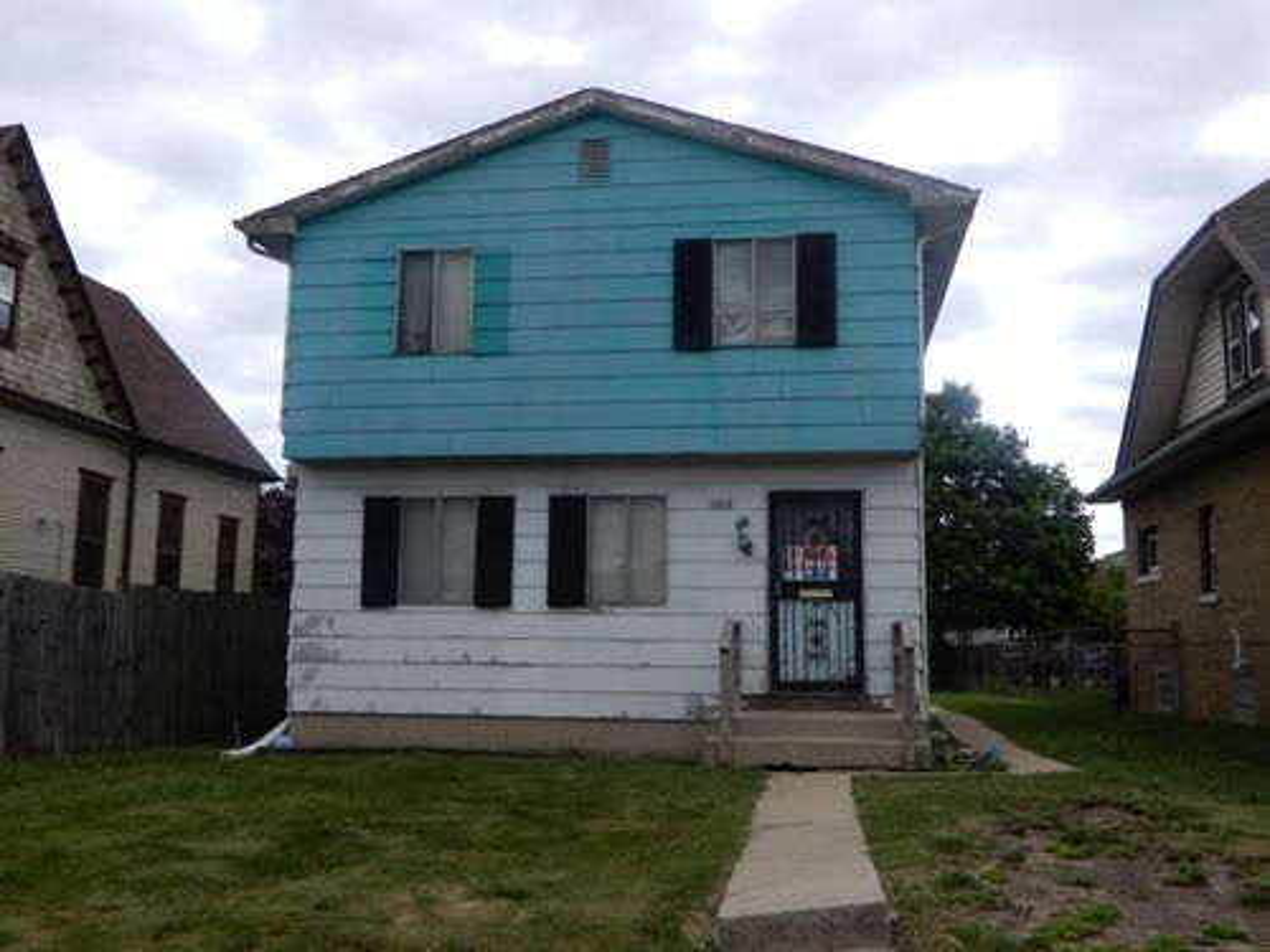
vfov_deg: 40.7
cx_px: 635
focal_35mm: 35
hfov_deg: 52.6
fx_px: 1284
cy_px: 476
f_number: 4
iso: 80
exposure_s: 1/800
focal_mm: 6.2
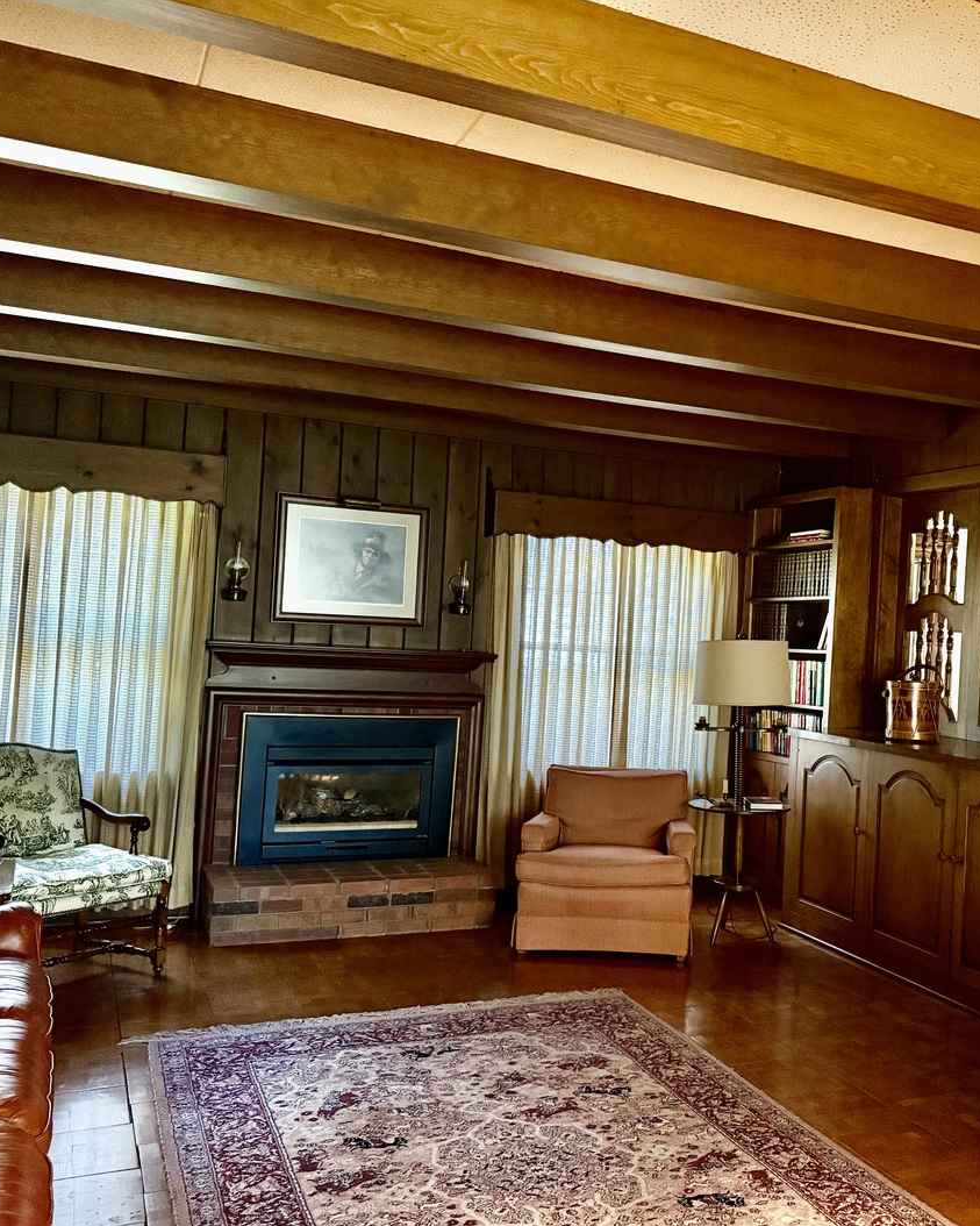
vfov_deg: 55.7
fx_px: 1160
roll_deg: -3.1
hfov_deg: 44.8
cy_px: 608
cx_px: 688
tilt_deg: +2.4
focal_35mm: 32
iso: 800
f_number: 1.78
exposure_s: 1/30
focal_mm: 6.76
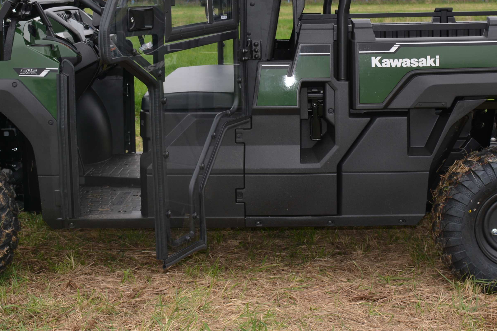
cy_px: 53
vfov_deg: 20.0
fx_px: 925
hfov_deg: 30.1
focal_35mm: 67
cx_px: 260
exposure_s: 1/200
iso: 100
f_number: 6.3
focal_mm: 24
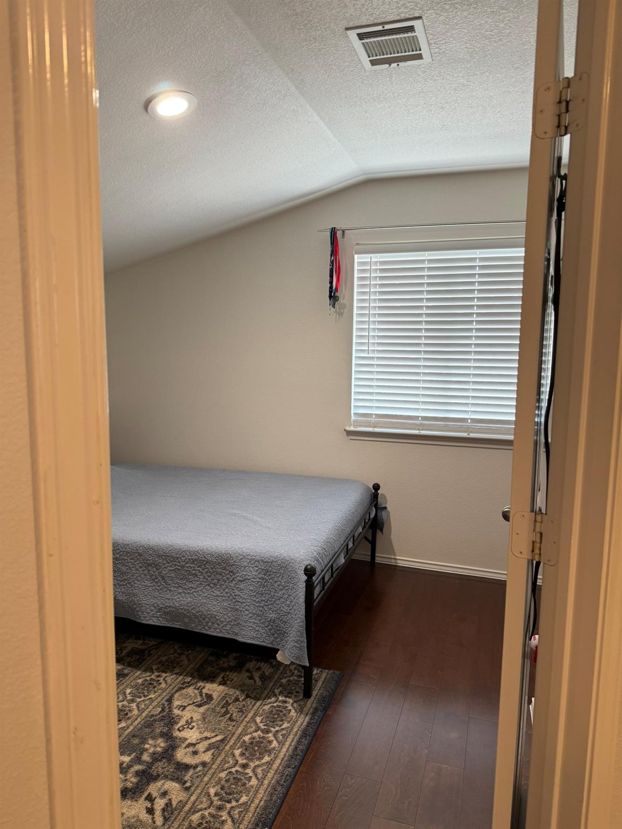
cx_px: 311
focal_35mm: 24
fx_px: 575
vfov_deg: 71.6
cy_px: 414
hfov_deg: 56.8
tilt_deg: -7.2
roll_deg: -1.0
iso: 125
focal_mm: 6.76
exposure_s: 1/60
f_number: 1.78
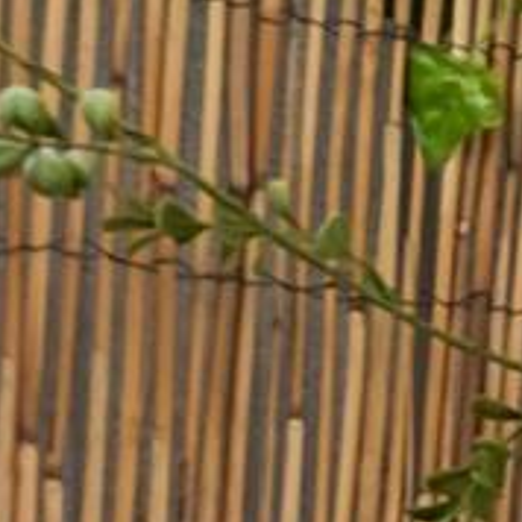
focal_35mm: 147
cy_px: 729
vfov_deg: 11.5
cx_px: 2384
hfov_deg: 7.0
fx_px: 2508
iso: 100
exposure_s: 1/20
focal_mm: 15
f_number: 6.7
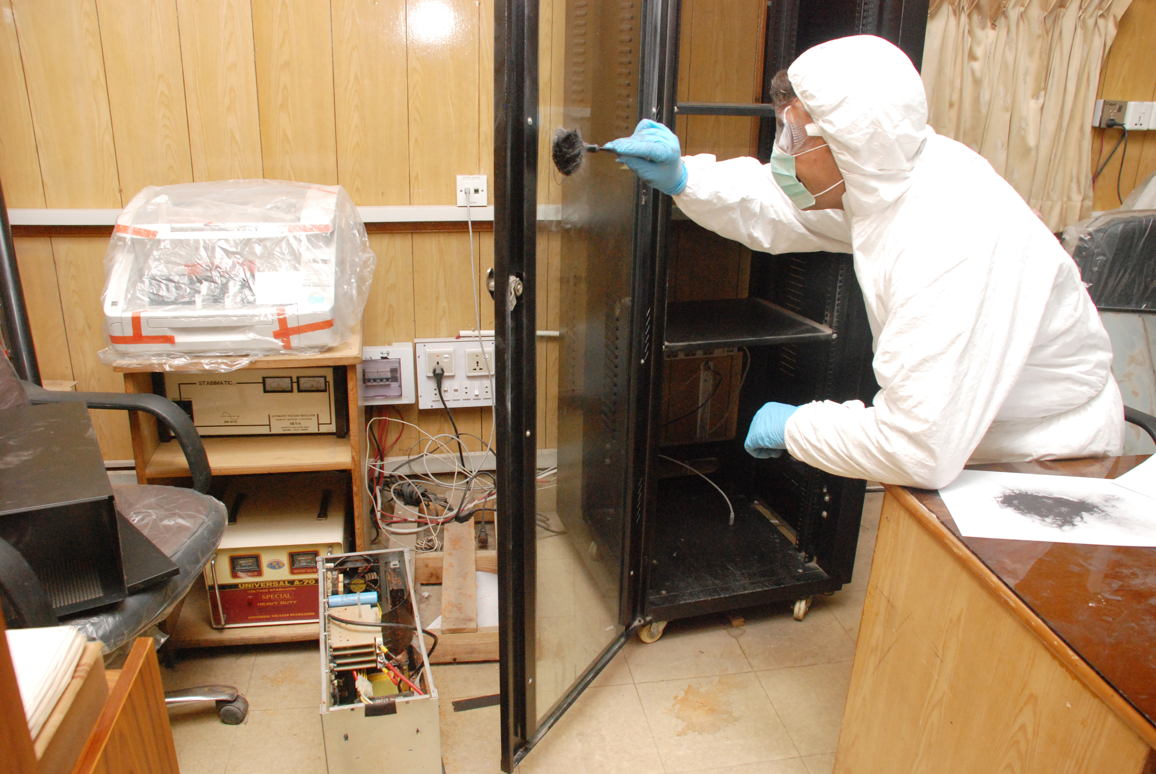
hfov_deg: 67.3
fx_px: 868
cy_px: 387
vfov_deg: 48.0
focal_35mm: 27
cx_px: 578
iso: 1100
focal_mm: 18
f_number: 5.6
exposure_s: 1/80
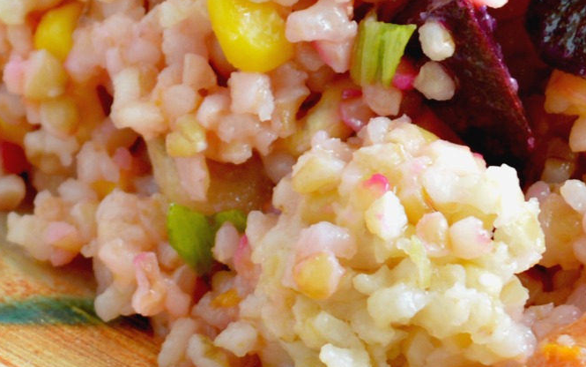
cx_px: 190
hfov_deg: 5.0
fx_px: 6702
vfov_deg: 3.1
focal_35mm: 420
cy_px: -132
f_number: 5.6
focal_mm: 55
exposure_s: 1/20
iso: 100
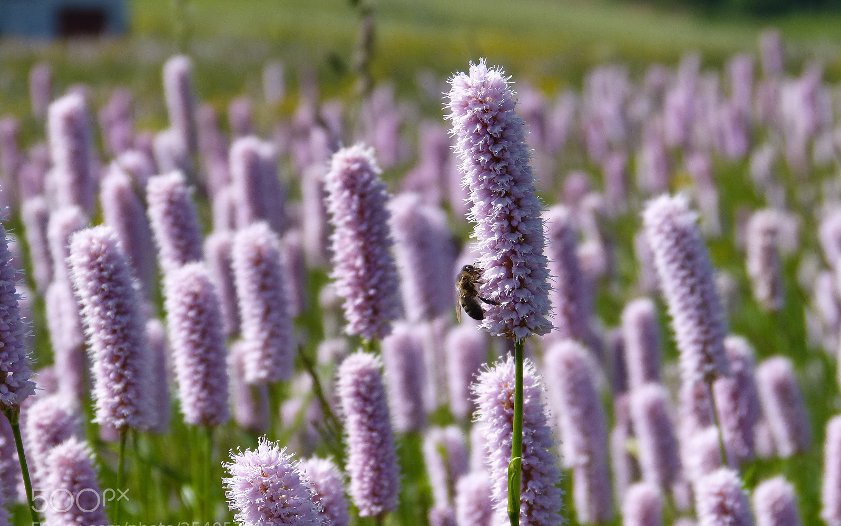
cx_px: 420
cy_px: 254
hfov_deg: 13.7
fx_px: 3507
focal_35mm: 153
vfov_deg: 8.6
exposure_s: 1/800
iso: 100
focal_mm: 25.9
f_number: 4
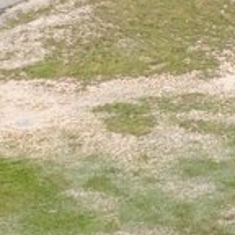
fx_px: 1628
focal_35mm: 212
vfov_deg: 8.2
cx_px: 263
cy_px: -26
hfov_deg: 8.2
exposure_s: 1/3200
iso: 150
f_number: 2.8
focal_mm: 12.29
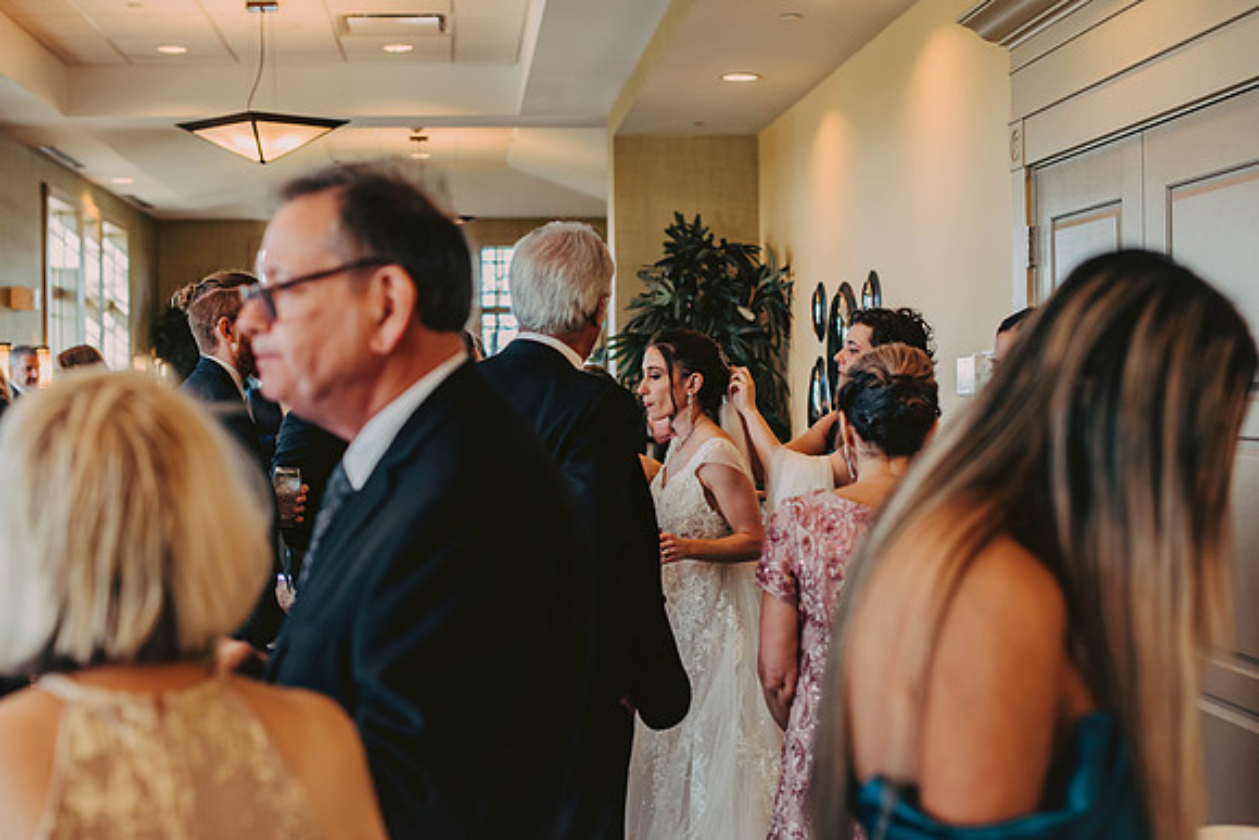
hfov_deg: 37.1
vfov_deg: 25.3
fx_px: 1874
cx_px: 630
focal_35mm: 54
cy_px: 420
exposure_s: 1/320
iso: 320
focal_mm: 50
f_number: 2.8
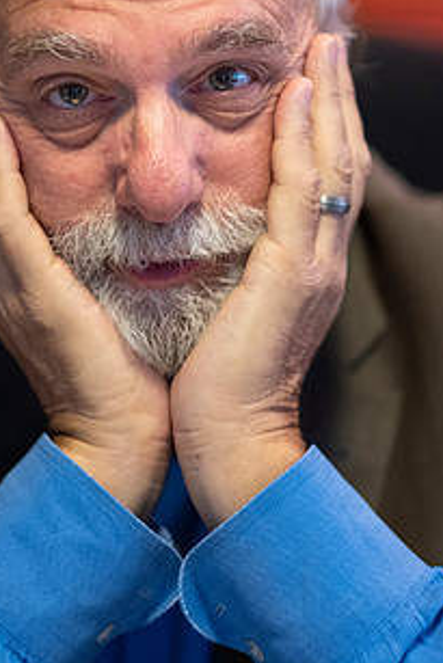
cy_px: 240
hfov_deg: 11.2
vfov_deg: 16.6
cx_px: 177
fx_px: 2268
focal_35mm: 123
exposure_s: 1/250
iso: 800
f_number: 1.2
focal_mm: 56
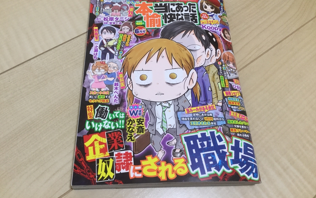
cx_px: 158
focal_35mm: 33
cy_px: 82
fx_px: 284
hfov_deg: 58.1
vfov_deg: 38.2
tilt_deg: -61.7
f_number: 2.4
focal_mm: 3.3
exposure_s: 1/33
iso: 100
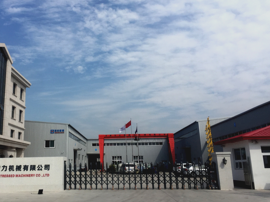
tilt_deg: +15.2
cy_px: 92
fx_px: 304
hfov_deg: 47.1
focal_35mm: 39
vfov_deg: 36.8
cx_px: 90
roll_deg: -1.2
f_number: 2.2
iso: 32
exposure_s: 1/3300
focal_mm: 4.15
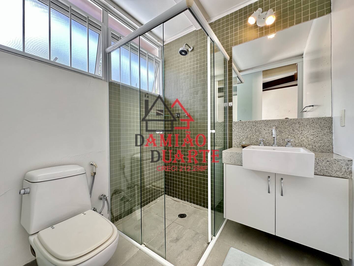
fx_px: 143
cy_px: 133
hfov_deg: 102.1
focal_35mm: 14
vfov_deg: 85.7
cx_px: 177
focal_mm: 2.22
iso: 80
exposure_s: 1/99
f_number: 2.2
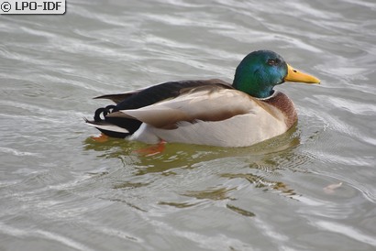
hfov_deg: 5.3
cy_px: 126
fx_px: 4076
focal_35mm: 390
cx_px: 188
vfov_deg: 3.5
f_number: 5.6
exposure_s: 1/125
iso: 200
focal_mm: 260
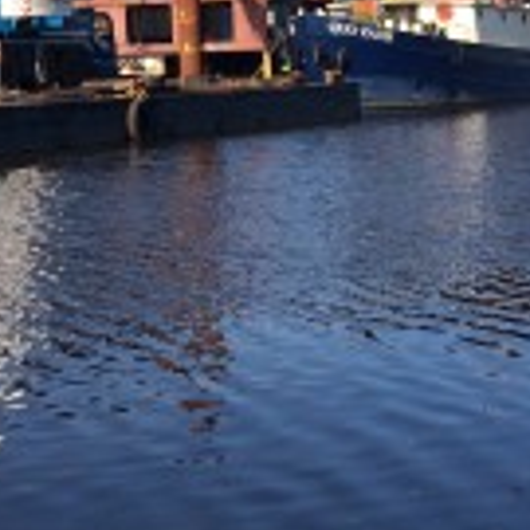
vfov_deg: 18.1
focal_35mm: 92
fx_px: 1594
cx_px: 100
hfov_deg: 18.7
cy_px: -82
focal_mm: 4.12
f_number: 2.2
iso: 32
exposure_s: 1/1642
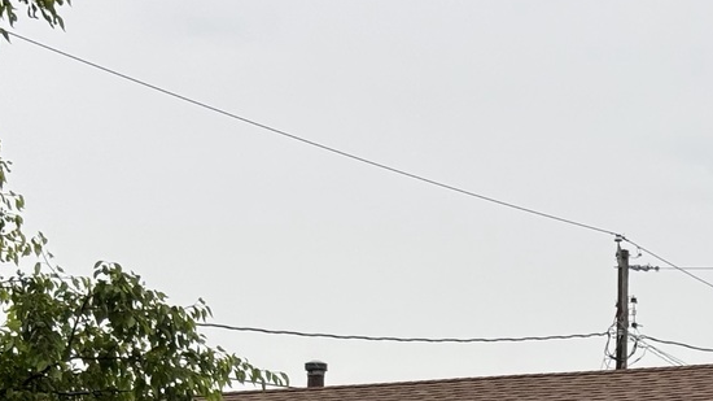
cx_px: 484
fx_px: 2589
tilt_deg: +3.4
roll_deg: -1.5
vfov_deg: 8.6
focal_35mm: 137
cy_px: 600
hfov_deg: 15.6
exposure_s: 1/466
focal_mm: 6.76
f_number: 1.78
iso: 64
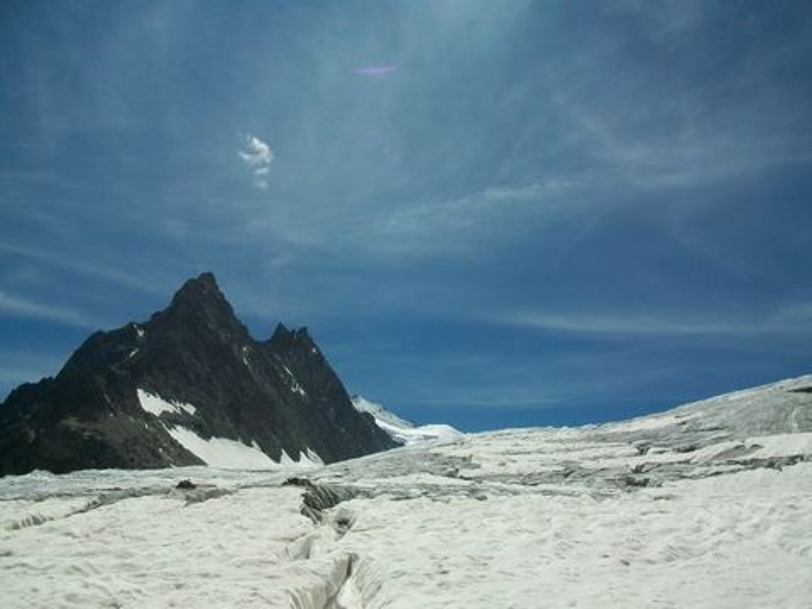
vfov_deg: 41.8
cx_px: 406
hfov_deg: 54.0
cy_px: 304
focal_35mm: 34
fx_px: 798
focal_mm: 5.7
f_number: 5.5
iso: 80
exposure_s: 1/1401
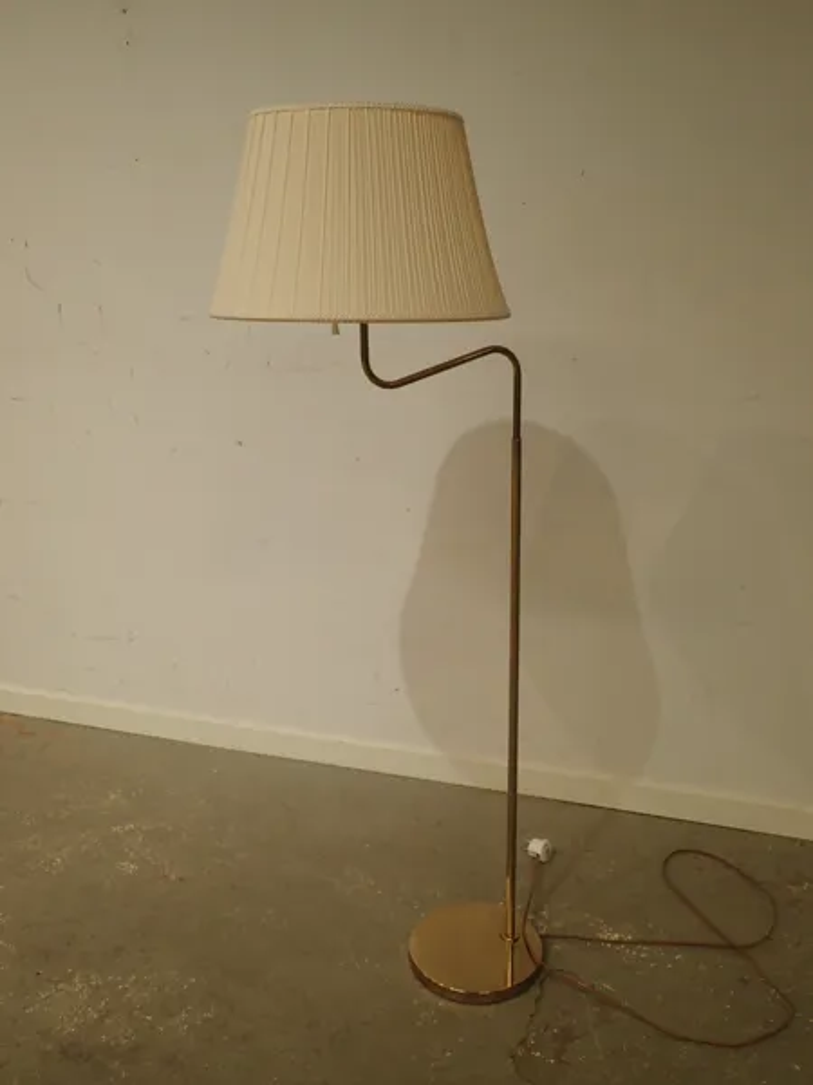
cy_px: 542
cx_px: 406
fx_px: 939
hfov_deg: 46.8
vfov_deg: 60.0
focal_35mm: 30
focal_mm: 5.5
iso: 200
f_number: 2.3
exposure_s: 1/50
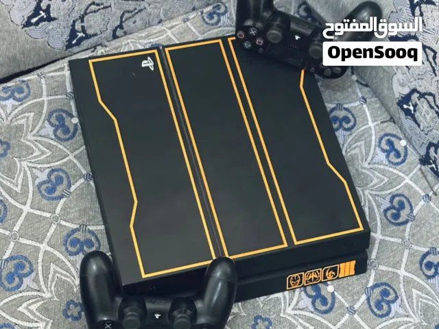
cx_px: 220
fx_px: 609
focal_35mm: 48
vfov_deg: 30.3
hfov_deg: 39.7
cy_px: 164
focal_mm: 6.86
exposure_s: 1/35
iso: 500
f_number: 1.78
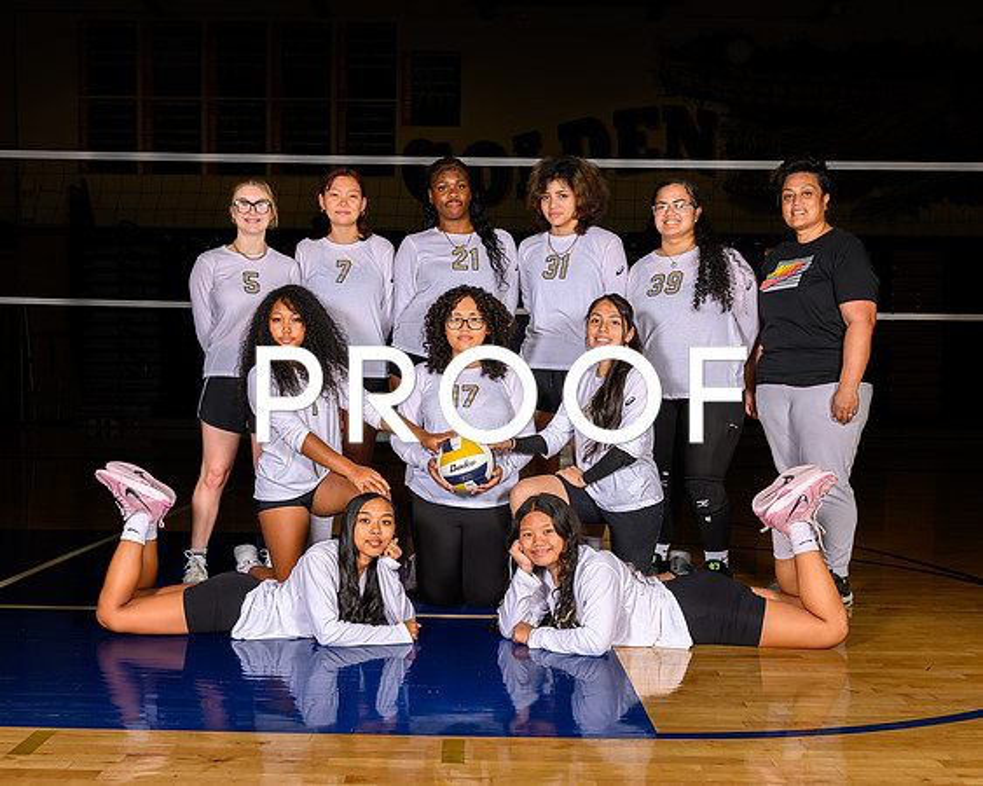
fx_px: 1199
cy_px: 467
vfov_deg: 36.2
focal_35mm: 41
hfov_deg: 44.5
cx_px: 454
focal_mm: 28.5
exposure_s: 1/200
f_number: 5.6
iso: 160
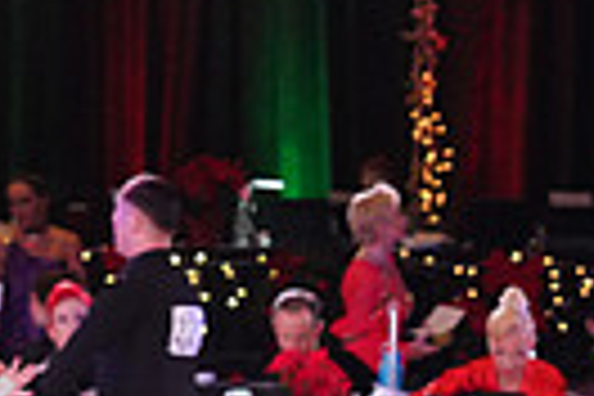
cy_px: 731
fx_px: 5082
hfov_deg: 6.6
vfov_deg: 4.4
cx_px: 954
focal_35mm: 308
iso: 3200
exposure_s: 1/200
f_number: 4.5
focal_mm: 70
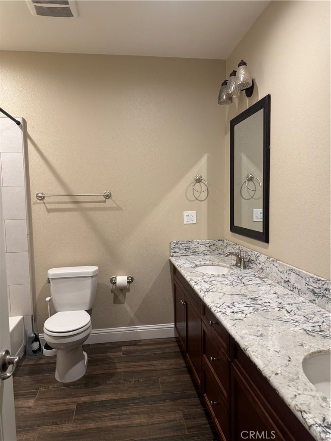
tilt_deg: -4.9
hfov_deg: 56.8
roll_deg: +1.3
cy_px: 220
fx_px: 306
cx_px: 166
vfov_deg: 71.6
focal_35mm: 24
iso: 250
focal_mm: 6.76
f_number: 1.78
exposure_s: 1/60
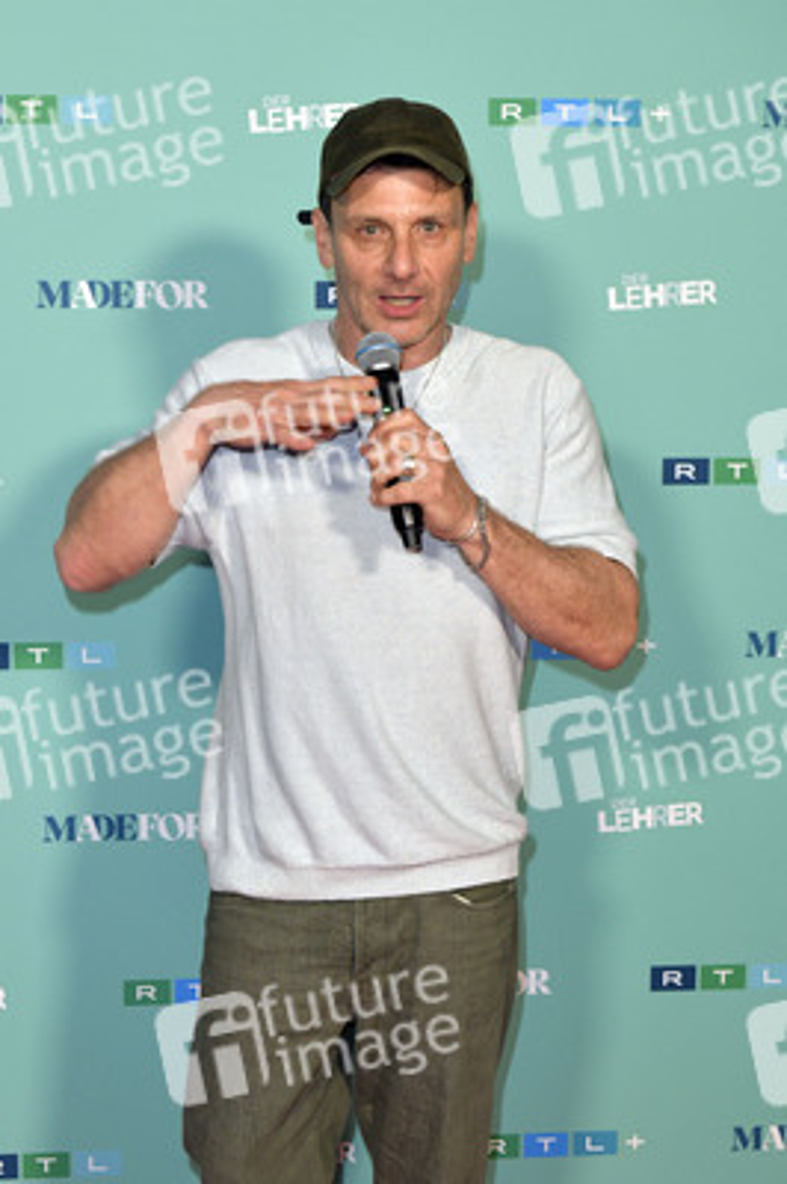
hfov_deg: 24.6
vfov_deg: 36.3
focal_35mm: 55
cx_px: 394
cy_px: 592
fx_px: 1807
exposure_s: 1/250
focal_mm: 55
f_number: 6.3
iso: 1600
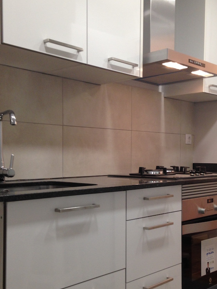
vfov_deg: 39.6
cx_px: 118
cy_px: 167
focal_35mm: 48
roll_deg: +0.5
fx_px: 401
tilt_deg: -2.5
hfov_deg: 30.2
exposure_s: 1/20
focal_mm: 4.12
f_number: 2.4
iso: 50
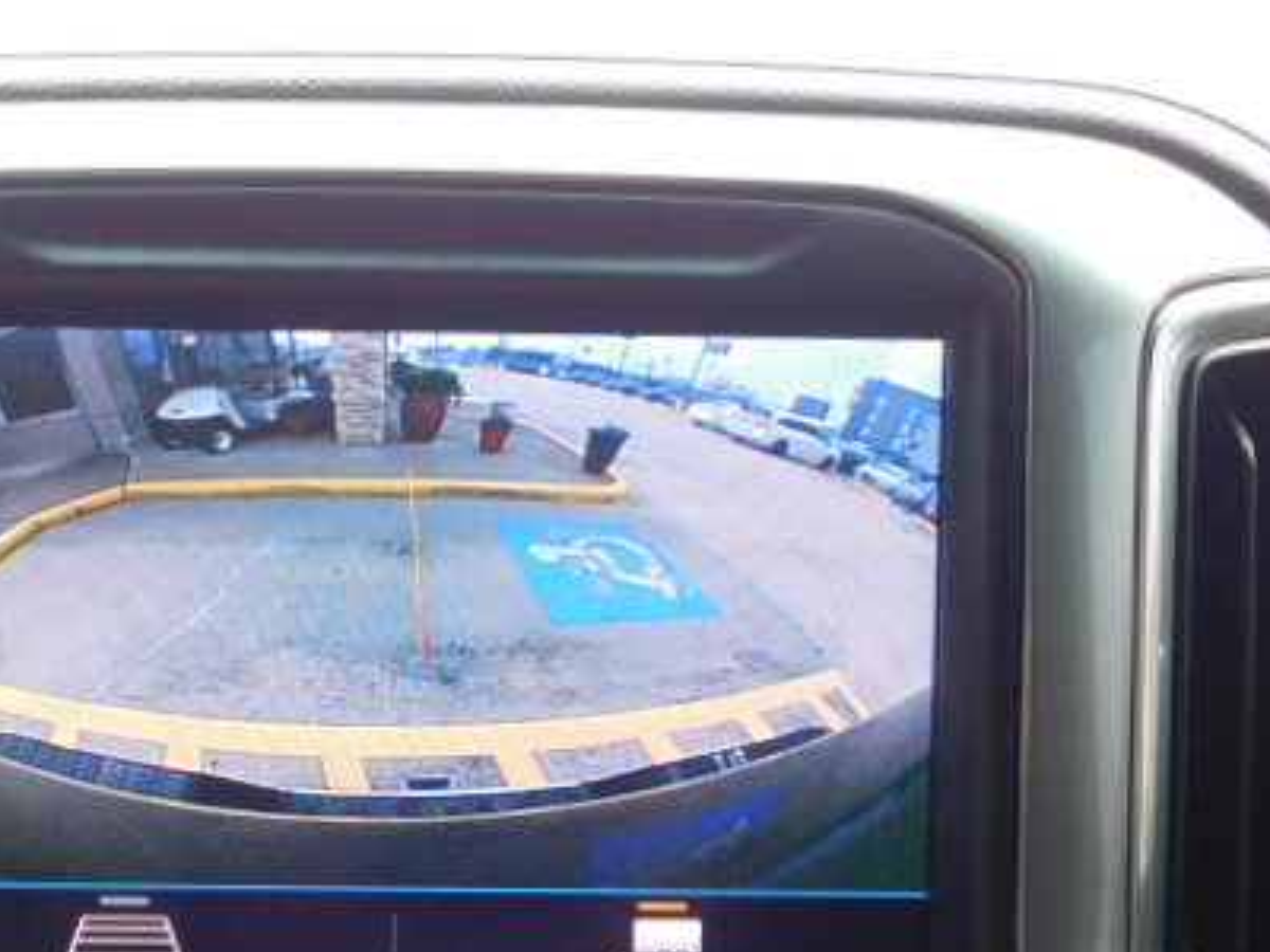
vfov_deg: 29.7
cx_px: 397
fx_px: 1761
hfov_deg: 39.1
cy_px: 736
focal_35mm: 48
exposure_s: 1/50
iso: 125
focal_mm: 5.3
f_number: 3.2
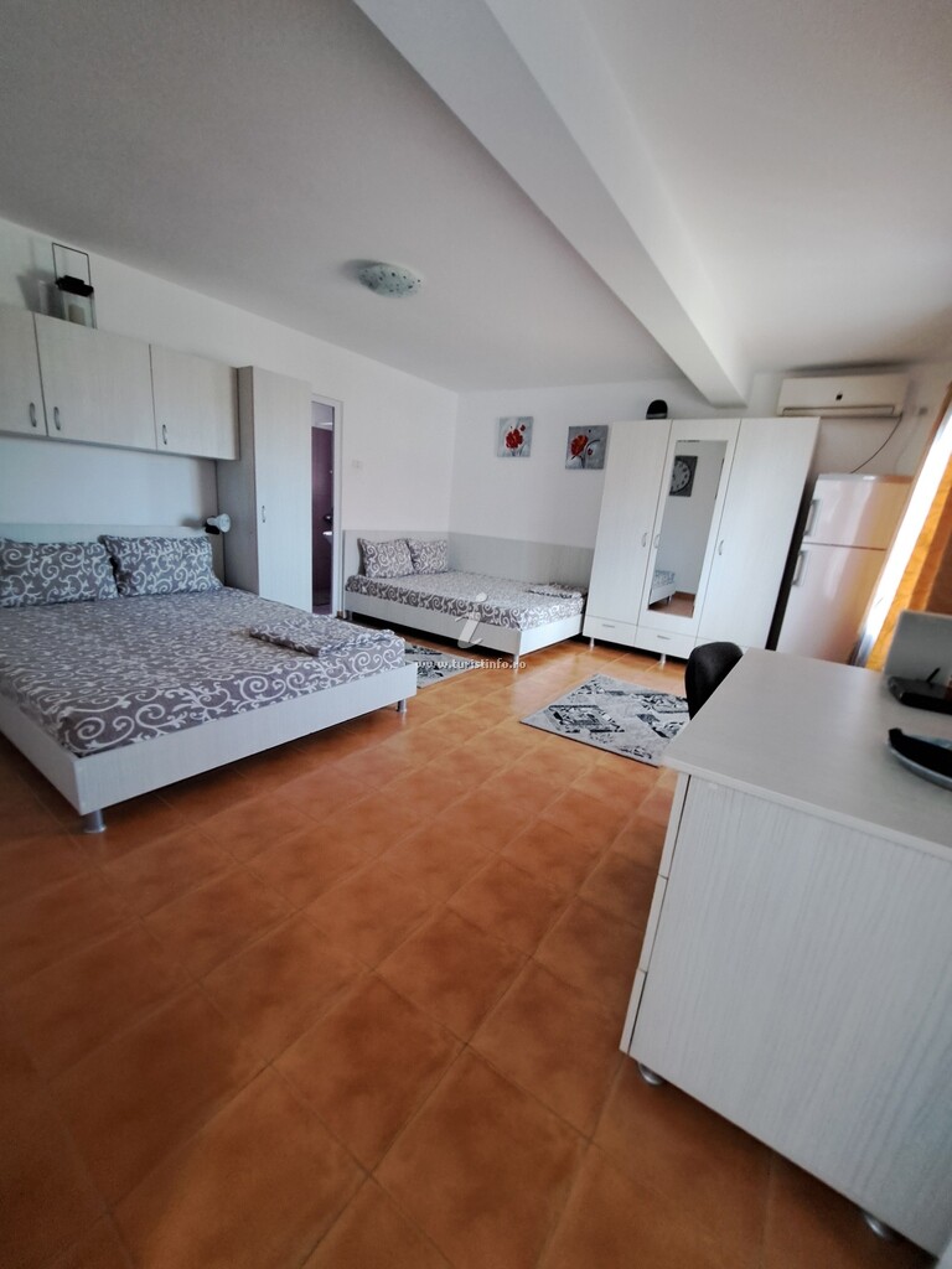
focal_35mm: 13
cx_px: 476
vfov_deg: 106.2
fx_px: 477
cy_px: 634
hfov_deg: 89.9
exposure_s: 1/25
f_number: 2.2
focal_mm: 1.74
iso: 320
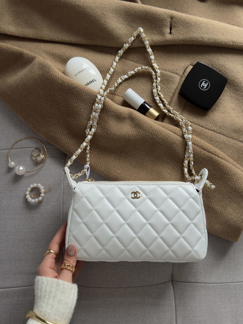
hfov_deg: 40.7
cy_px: 162
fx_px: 328
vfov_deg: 52.6
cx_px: 122
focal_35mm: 35
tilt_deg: -78.1
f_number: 1.78
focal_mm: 6.76
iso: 200
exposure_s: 1/60
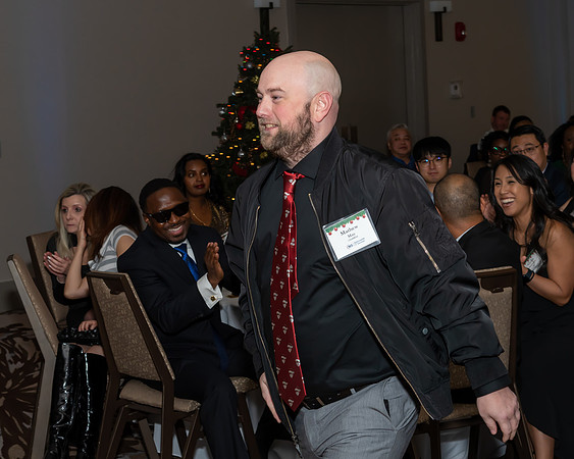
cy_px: 186
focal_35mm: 76
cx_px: 278
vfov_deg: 20.1
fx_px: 1294
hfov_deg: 25.0
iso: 400
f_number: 5.6
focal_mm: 38
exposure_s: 1/250
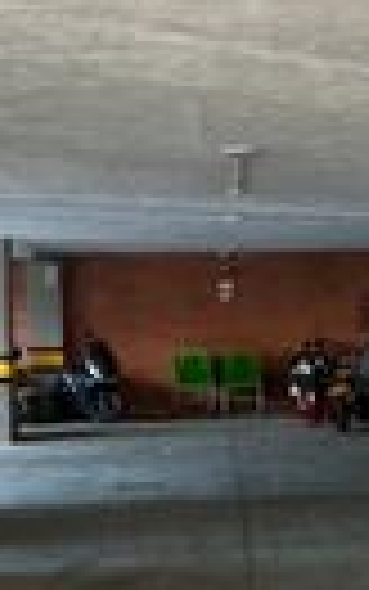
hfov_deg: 18.0
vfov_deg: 29.3
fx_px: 1125
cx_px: 396
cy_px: 363
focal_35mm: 70
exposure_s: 1/99
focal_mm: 1.57
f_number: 1.8
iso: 160
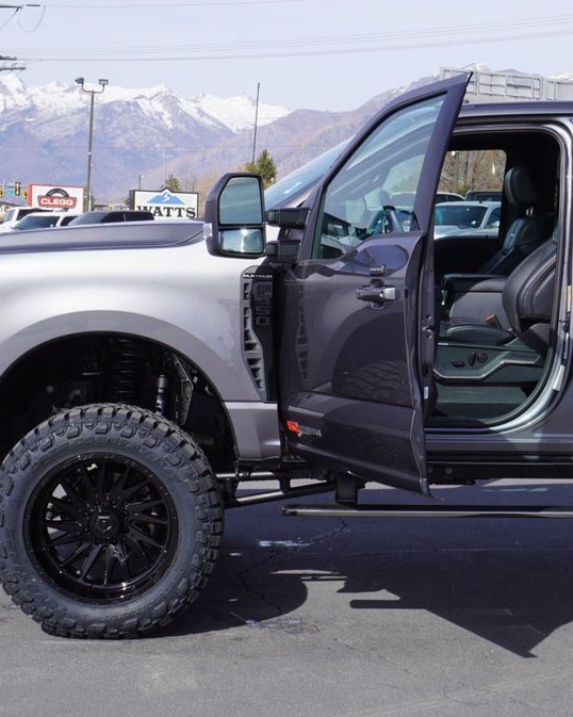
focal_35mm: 71
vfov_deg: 26.9
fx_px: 1500
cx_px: 362
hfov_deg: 21.6
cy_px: 355
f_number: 11
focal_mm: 33
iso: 100
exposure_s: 1/125
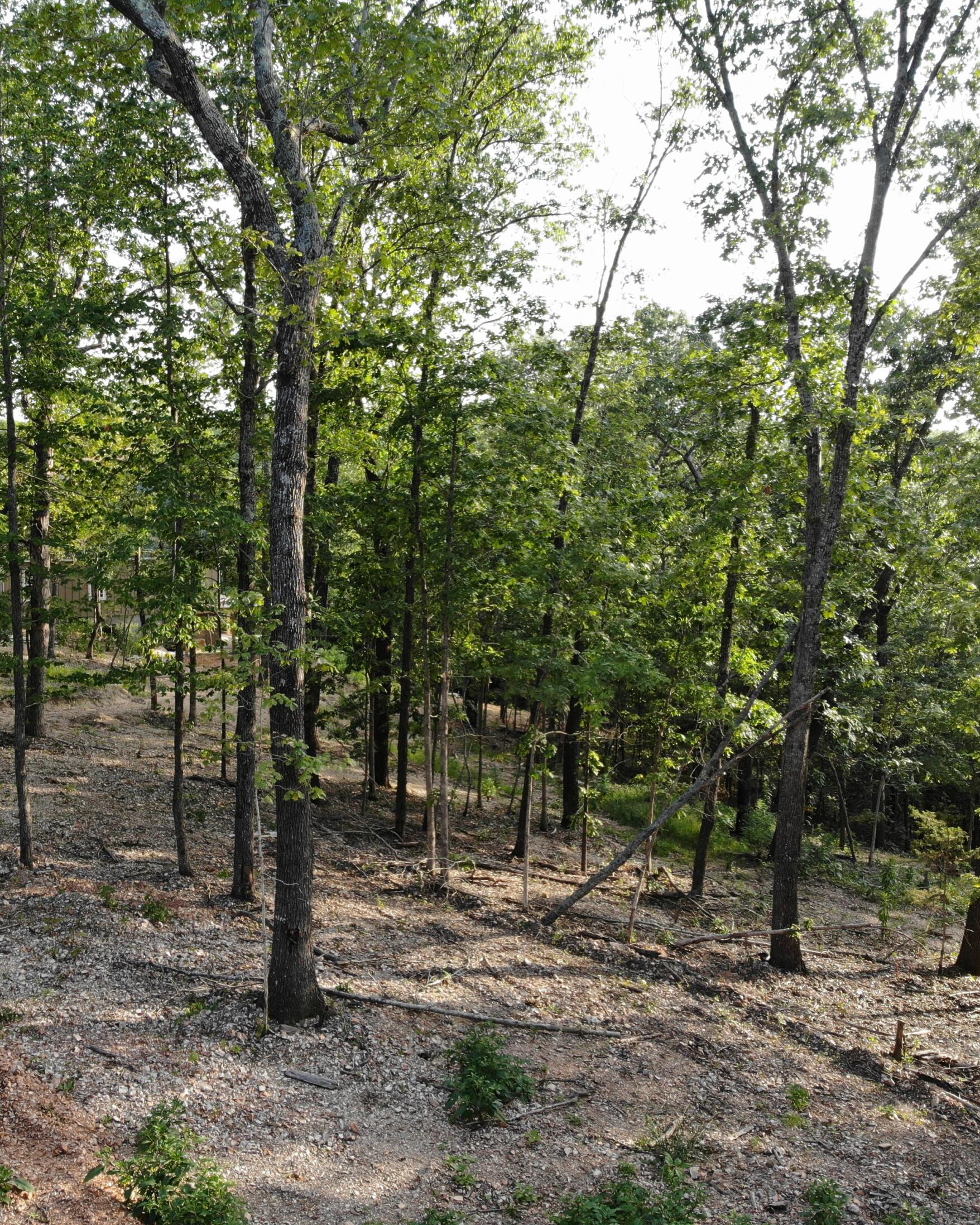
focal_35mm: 32
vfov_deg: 55.7
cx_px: 373
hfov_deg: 45.4
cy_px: 623
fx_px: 1160
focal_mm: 4.5
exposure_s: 1/89.5
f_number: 2.8
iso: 100
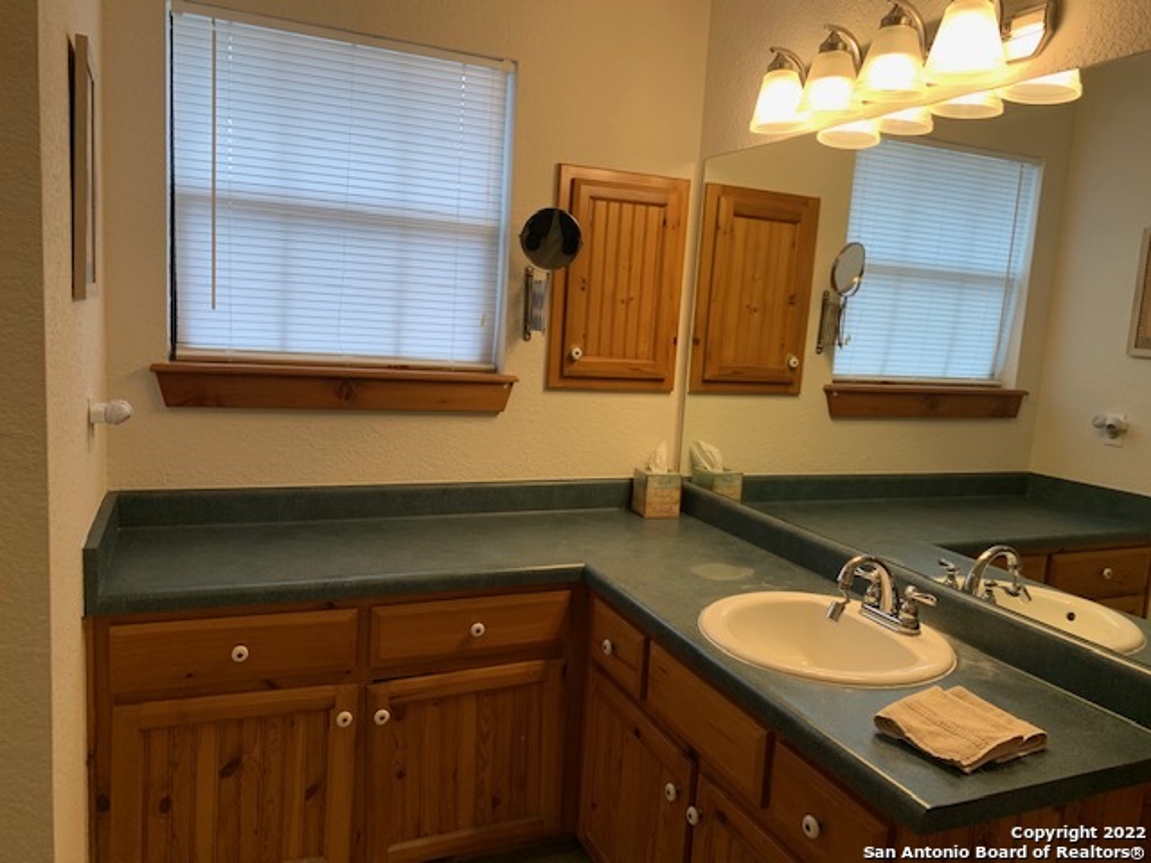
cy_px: 432
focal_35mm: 26
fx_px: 865
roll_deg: -2.1
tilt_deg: -6.9
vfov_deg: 53.1
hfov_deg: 67.3
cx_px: 576
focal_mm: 4.25
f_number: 1.8
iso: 100
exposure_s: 1/120
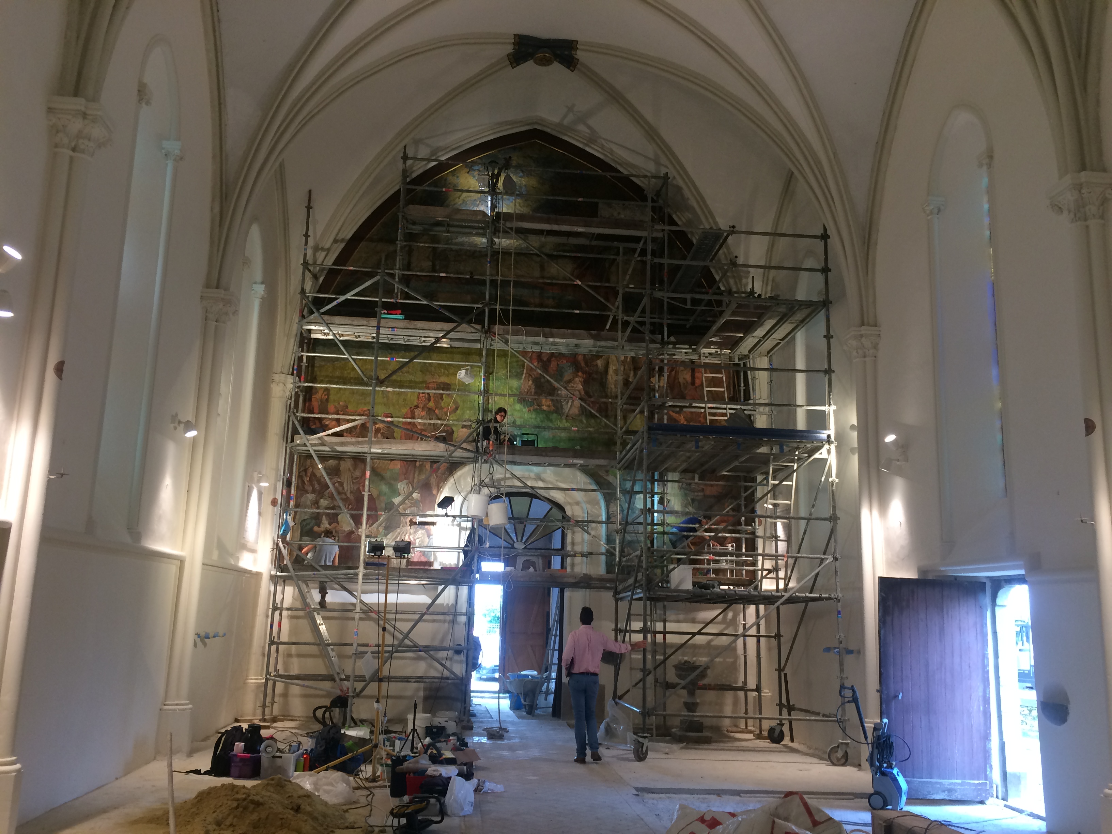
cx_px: 556
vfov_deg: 48.2
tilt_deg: +12.2
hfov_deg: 61.7
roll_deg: -2.3
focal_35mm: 29
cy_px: 417
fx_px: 932
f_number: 2.2
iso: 50
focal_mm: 4.15
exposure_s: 1/33
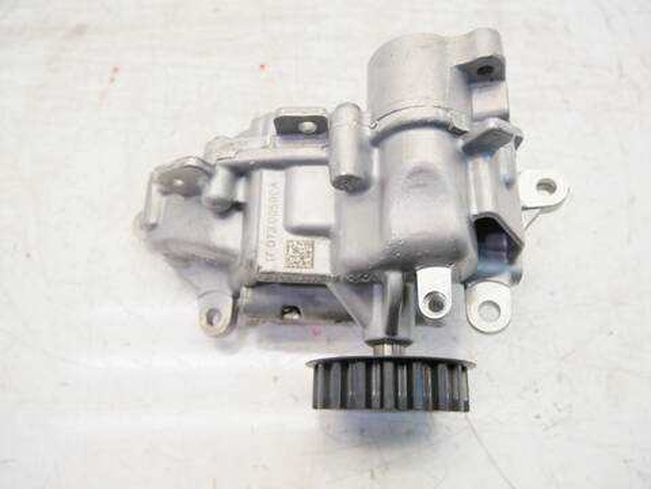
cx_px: 326
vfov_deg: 53.1
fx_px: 489
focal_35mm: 26
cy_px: 244
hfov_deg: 67.3
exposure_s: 1/60
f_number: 3.5
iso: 200
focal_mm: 13
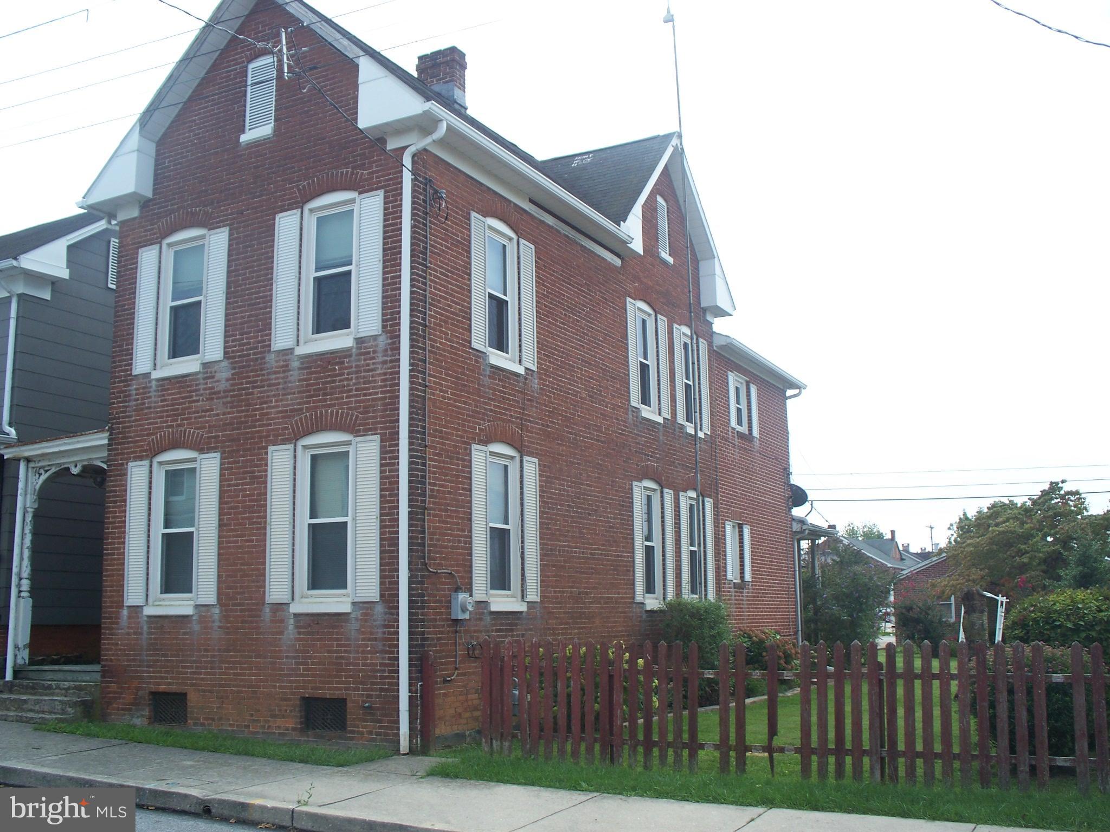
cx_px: 555
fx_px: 1154
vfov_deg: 39.7
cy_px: 416
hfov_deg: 51.4
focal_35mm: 36
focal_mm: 7.54
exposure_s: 1/640
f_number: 2.8
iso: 80
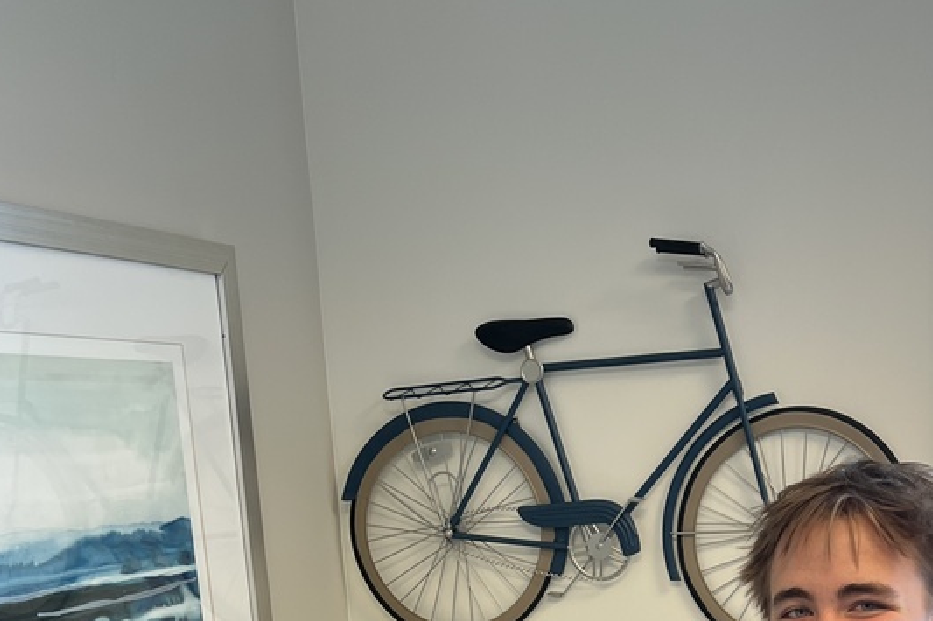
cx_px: 604
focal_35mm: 52
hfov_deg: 37.9
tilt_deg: -17.0
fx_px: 1347
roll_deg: +1.6
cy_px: 875
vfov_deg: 22.3
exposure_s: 1/120
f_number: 1.5
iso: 125
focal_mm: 5.7
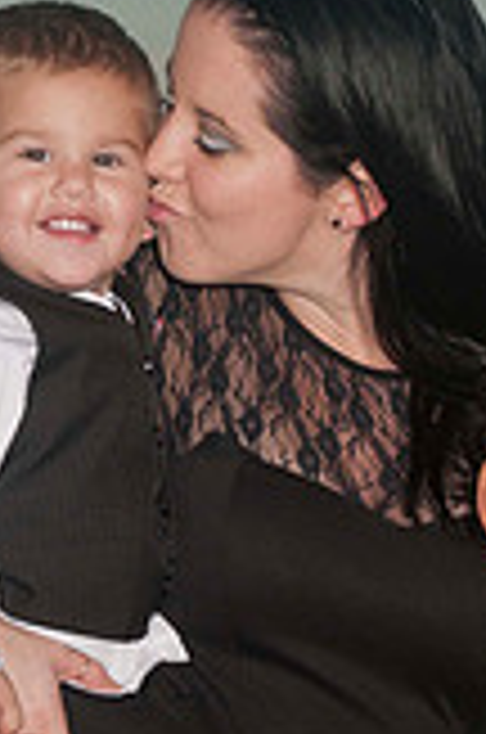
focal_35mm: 273
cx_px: 326
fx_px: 5551
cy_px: 653
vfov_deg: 7.5
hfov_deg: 5.0
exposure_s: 1/160
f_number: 6.3
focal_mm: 66
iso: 100
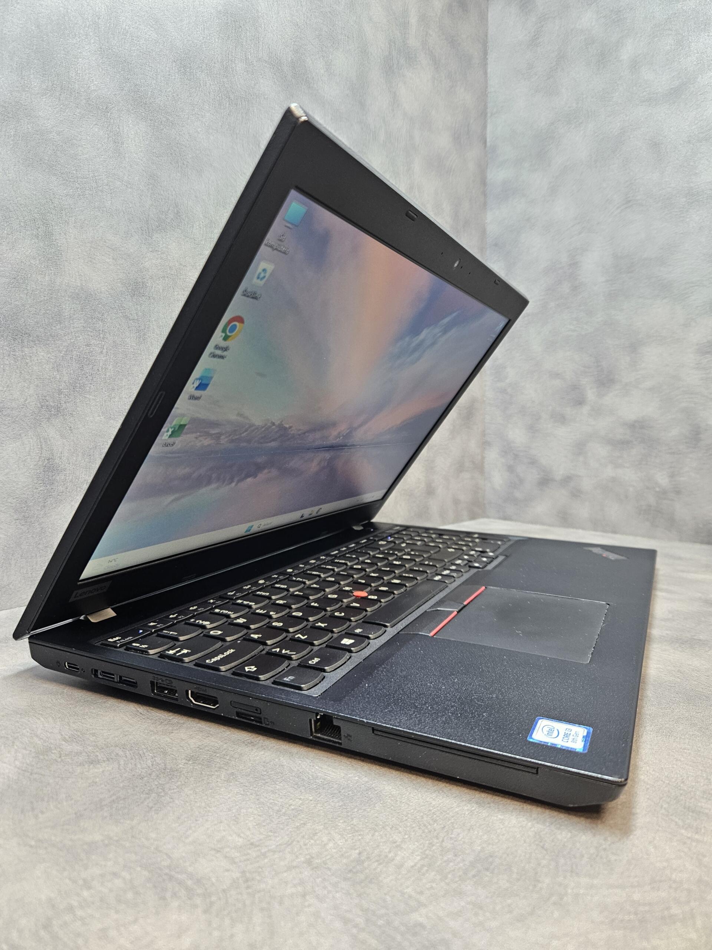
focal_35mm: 23
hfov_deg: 58.9
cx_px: 356
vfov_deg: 73.9
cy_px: 475
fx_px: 631
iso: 400
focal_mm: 5.4
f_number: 1.8
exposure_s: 1/100
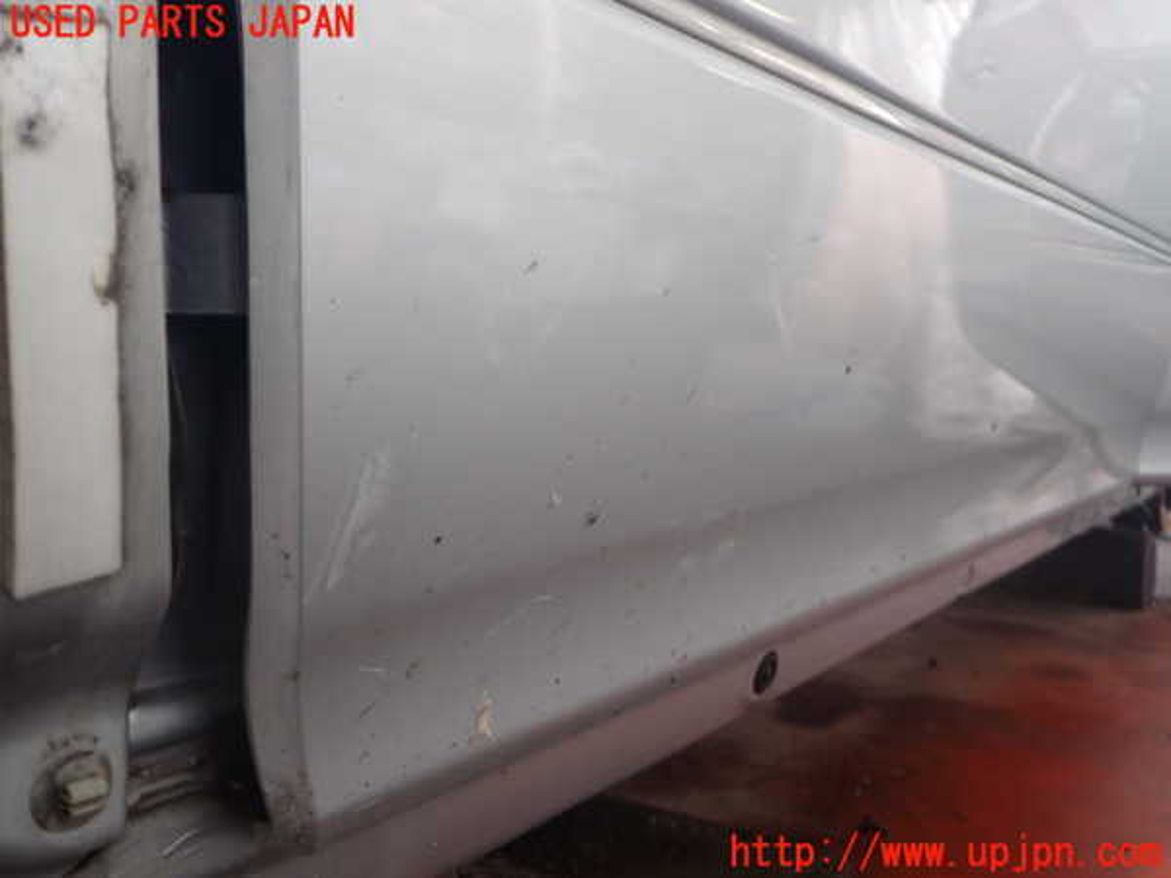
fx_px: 1015
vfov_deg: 46.8
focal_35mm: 30
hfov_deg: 60.0
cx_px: 586
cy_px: 439
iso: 200
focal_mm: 5.4
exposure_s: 1/30
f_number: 2.3
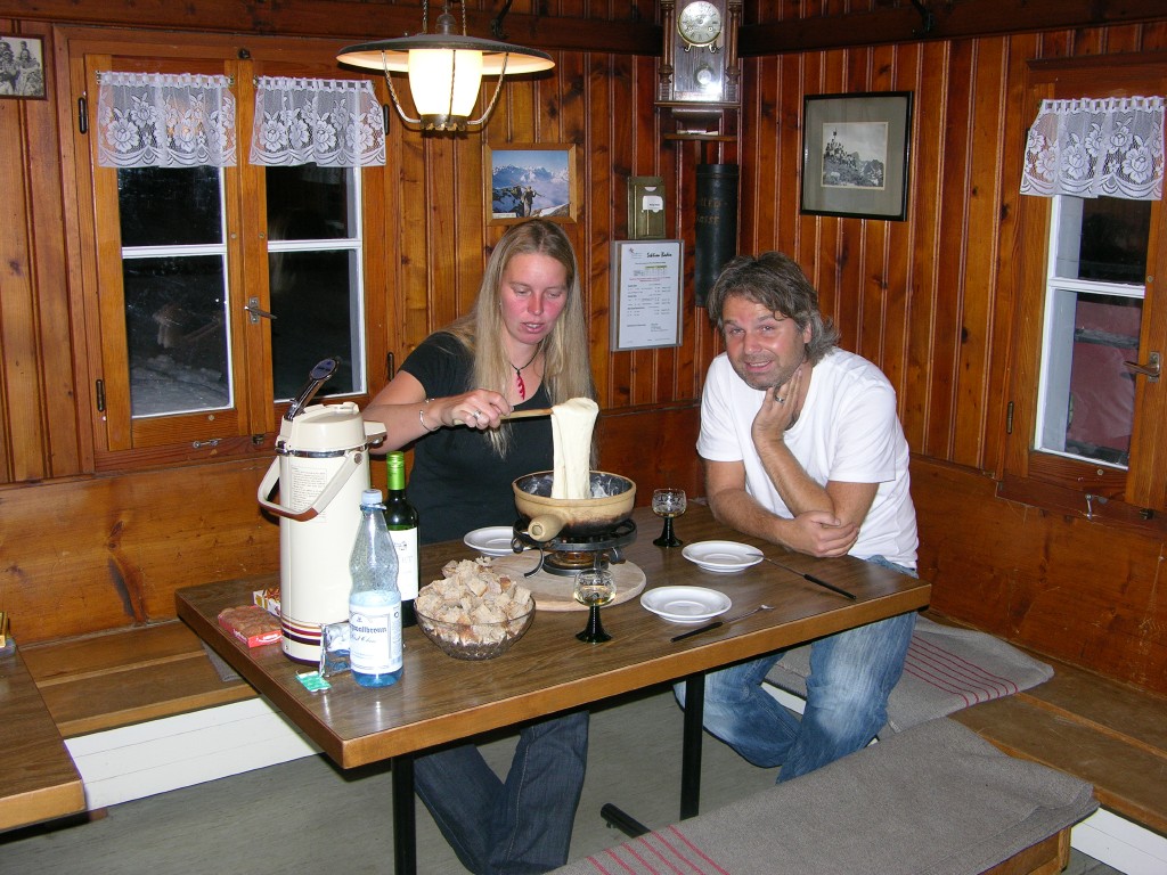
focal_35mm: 37
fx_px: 1247
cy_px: 438
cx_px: 584
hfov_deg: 50.1
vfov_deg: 38.7
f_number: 2.8
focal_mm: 9.5
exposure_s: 1/60.1
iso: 100
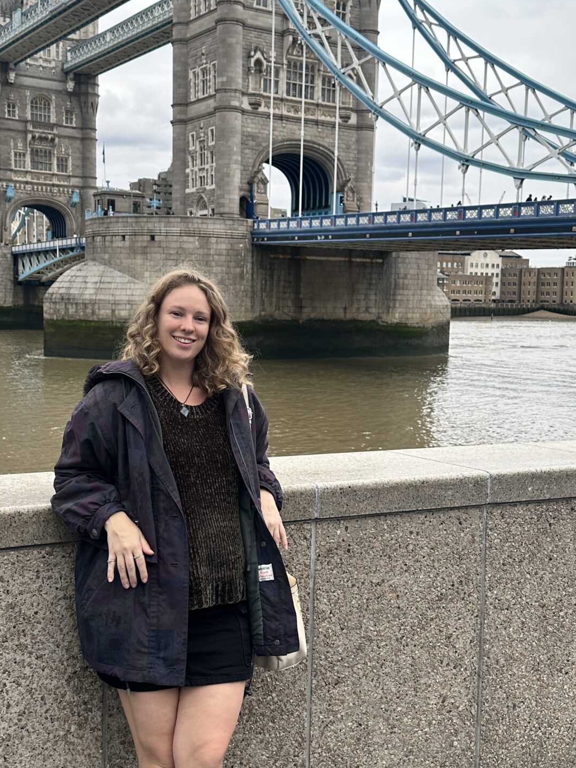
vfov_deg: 43.8
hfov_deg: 33.6
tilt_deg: -5.7
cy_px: 372
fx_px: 954
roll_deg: -1.7
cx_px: 261
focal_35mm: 43
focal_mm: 6.86
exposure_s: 1/654
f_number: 1.78
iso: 80
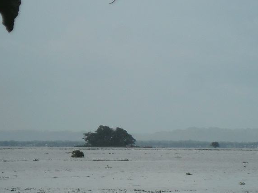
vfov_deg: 4.6
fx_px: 2401
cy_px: 179
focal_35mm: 322
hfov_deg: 6.2
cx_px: 152
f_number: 5.9
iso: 80
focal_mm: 24.5
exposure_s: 1/362
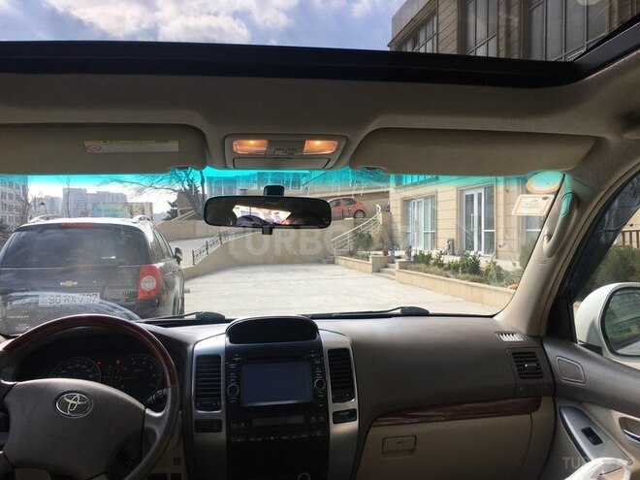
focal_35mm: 29
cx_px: 320
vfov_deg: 48.2
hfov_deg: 61.7
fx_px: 536
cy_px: 240
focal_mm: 4.15
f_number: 2.2
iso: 25
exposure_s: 1/565
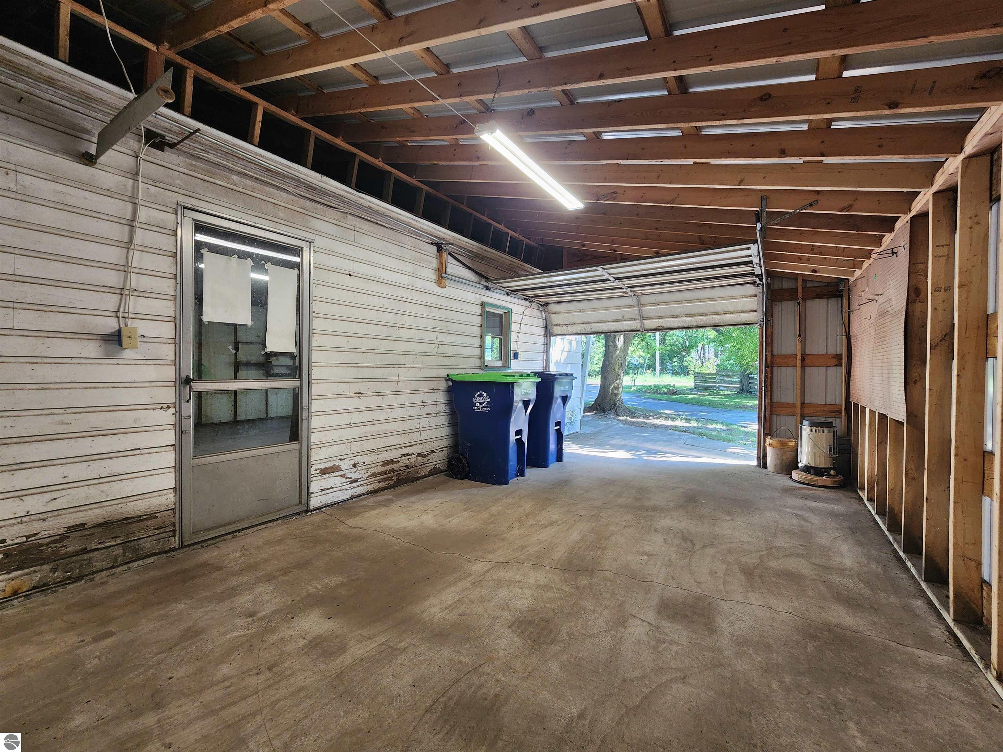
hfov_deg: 106.2
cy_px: 376
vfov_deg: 89.9
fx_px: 377
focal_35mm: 13
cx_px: 502
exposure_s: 1/60
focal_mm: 2.2
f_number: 2.2
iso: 160
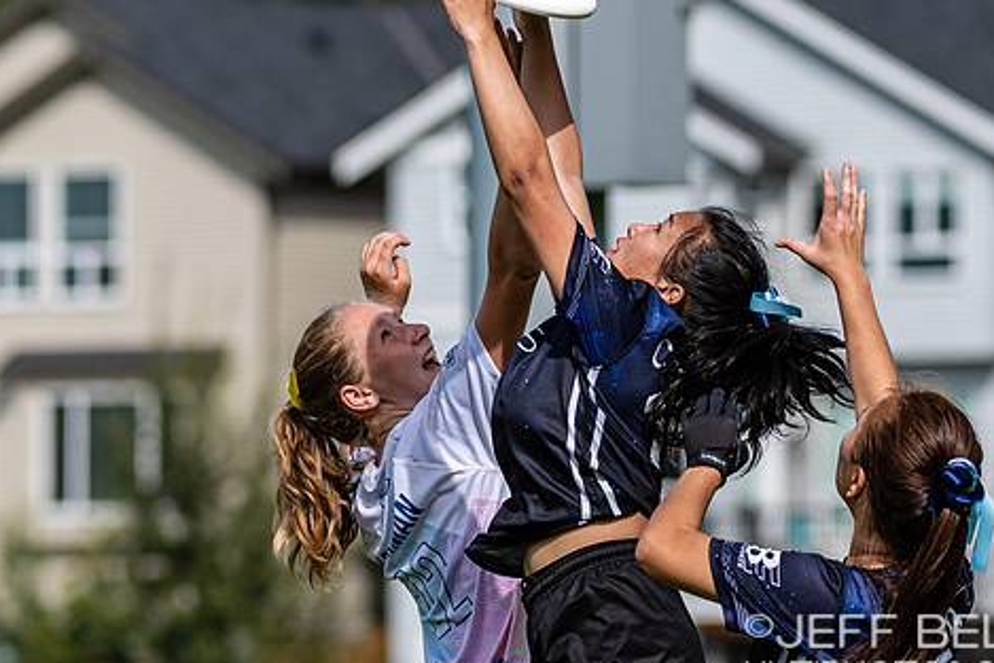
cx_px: 648
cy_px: 420
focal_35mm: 574
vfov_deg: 2.4
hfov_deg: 3.6
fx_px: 15853
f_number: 4
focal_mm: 200
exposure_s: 1/1000
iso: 100
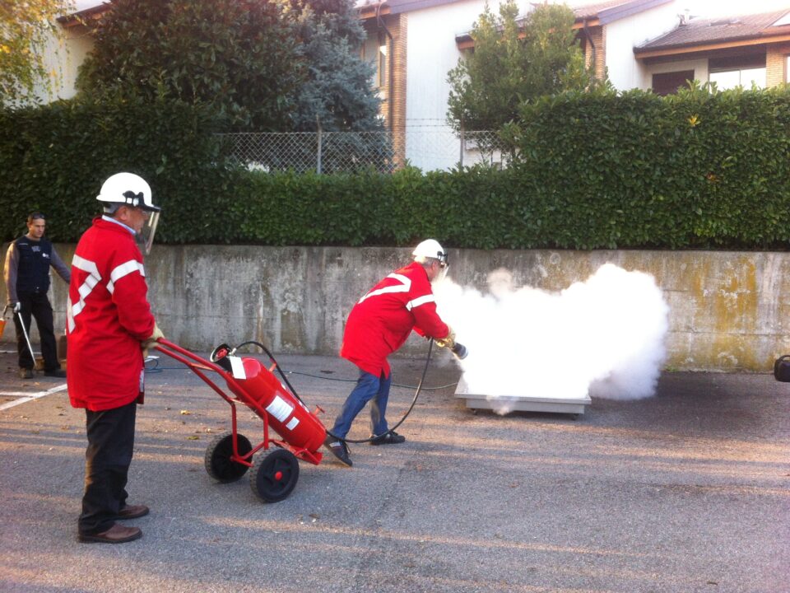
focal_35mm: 35
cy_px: 296
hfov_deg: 52.6
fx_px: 799
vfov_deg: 40.7
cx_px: 395
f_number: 2.8
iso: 125
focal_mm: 3.85
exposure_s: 1/120
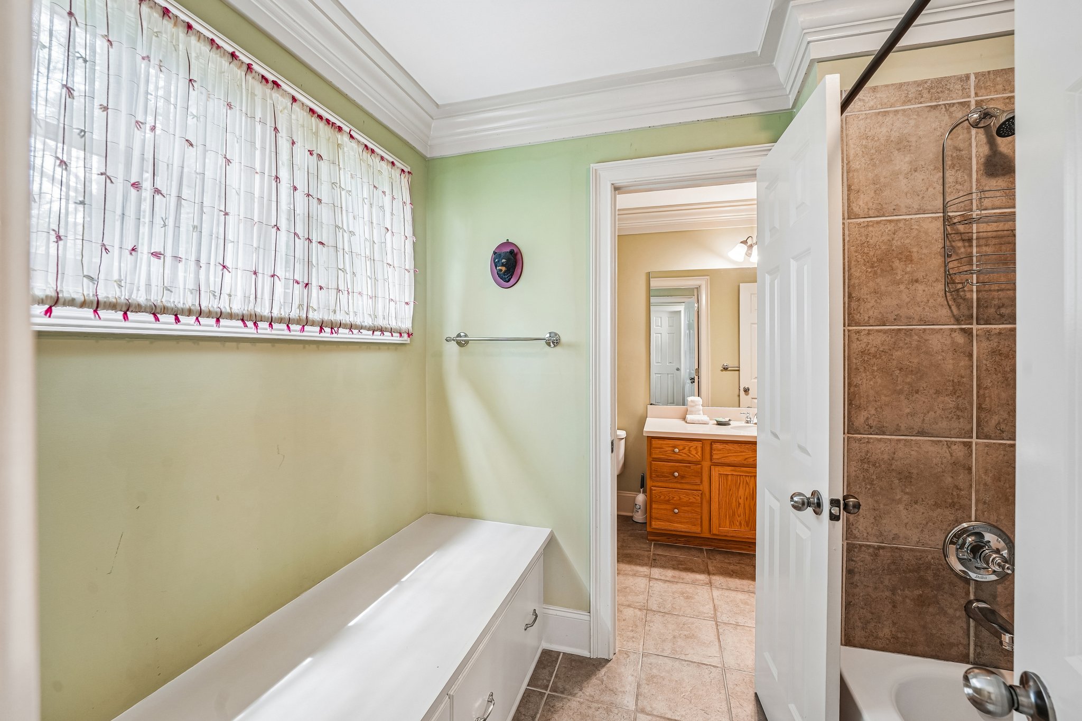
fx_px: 421
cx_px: 541
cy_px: 360
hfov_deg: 104.3
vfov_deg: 81.2
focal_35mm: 14
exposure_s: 1/10
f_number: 8
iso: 320
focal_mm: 14
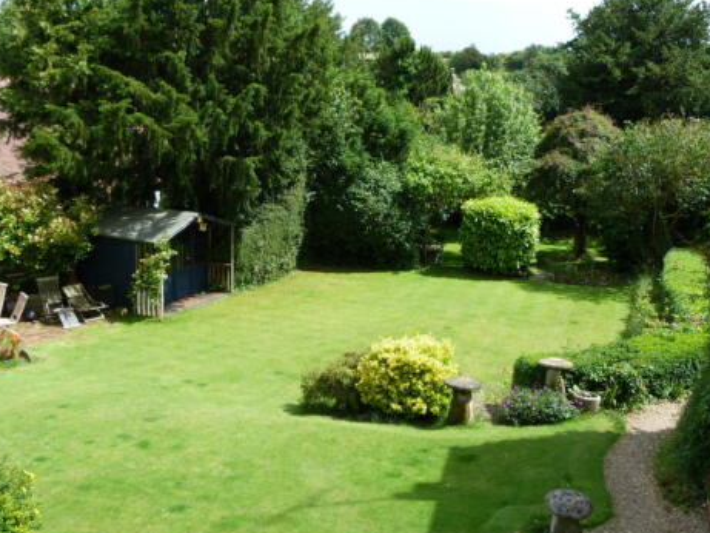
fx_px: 882
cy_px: 252
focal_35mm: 43
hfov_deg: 43.8
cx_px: 326
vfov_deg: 33.6
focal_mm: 6.1
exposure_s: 1/250
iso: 80
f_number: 4.5
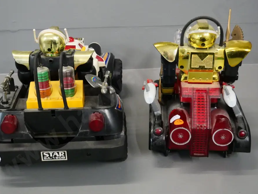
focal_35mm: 51
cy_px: 88
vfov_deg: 28.6
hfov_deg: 37.5
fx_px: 380
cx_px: 120
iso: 3200
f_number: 4.5
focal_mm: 22
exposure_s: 1/100
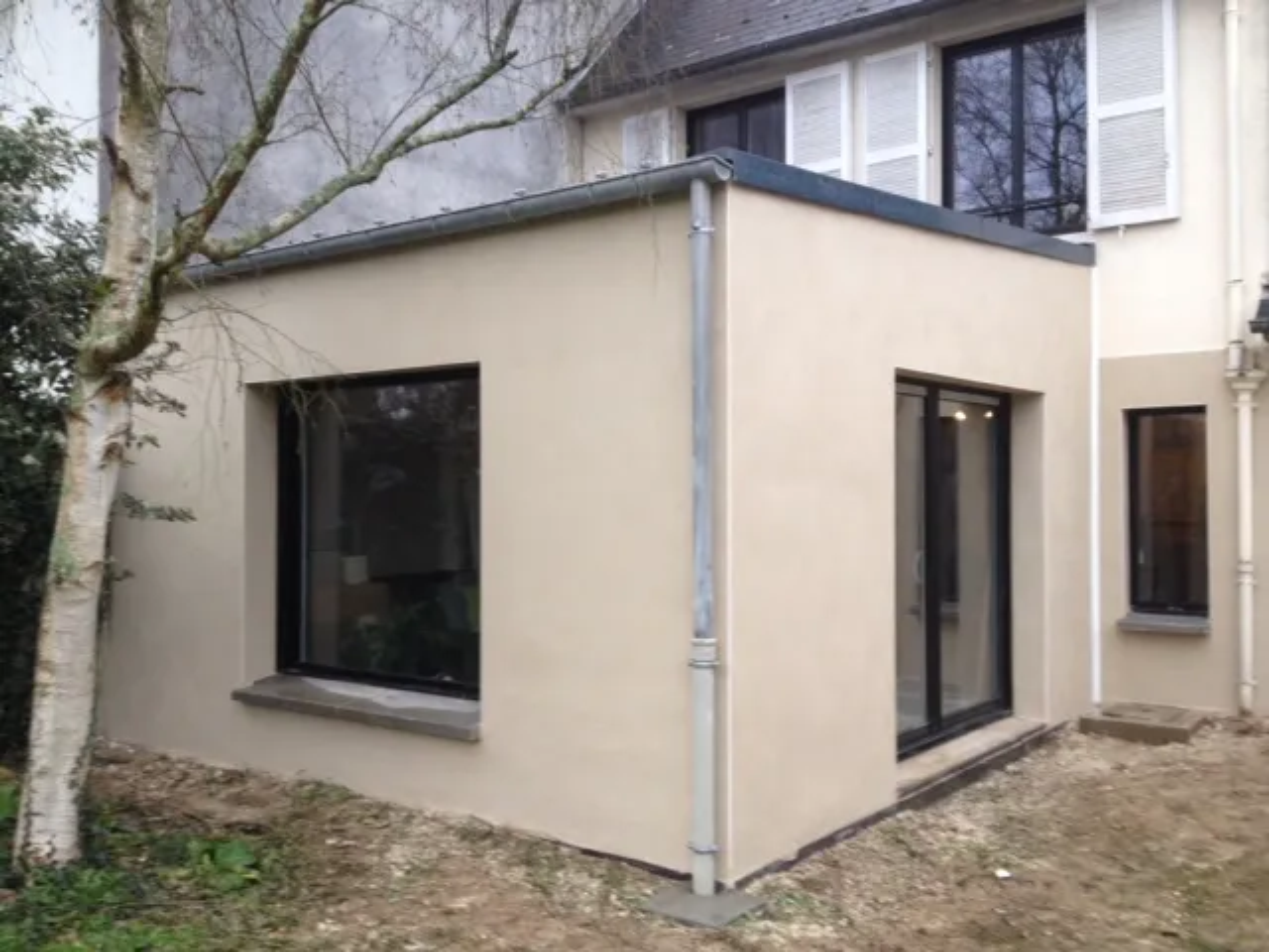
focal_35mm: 35
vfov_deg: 40.7
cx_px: 634
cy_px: 476
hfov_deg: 52.6
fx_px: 1283
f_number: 2.4
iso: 50
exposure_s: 1/20
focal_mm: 4.28
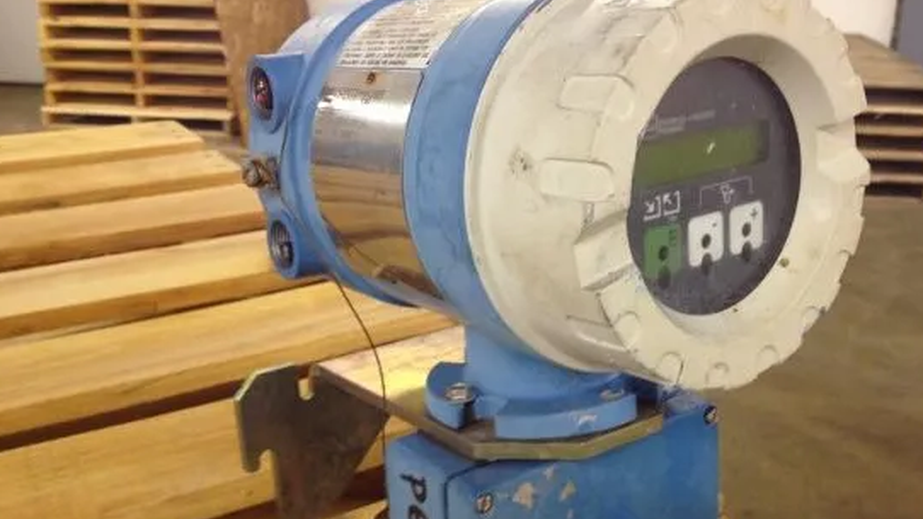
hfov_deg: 45.3
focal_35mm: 45
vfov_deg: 26.5
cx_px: 526
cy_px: 299
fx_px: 1101
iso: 125
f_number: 2.4
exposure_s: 1/20
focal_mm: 4.28
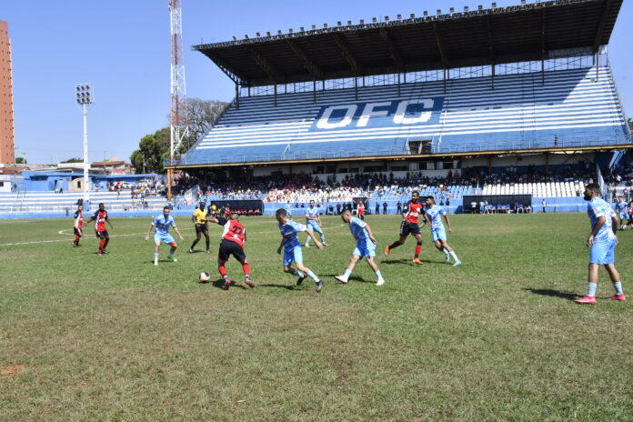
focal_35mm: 34
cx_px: 316
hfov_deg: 55.8
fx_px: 598
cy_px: 211
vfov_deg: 38.9
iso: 320
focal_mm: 23
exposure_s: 1/320
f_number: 14
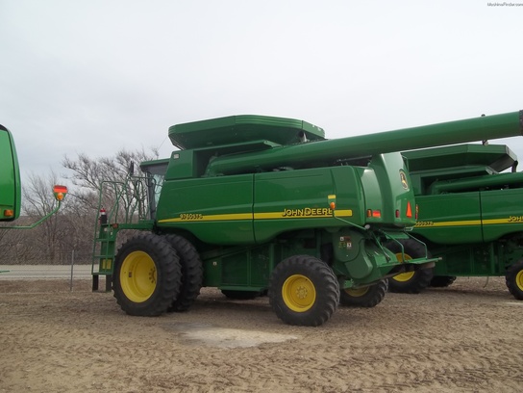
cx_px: 262
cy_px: 196
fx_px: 483
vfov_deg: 44.2
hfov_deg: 56.8
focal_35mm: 32
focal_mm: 5.7
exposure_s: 1/125
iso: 64
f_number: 8.8
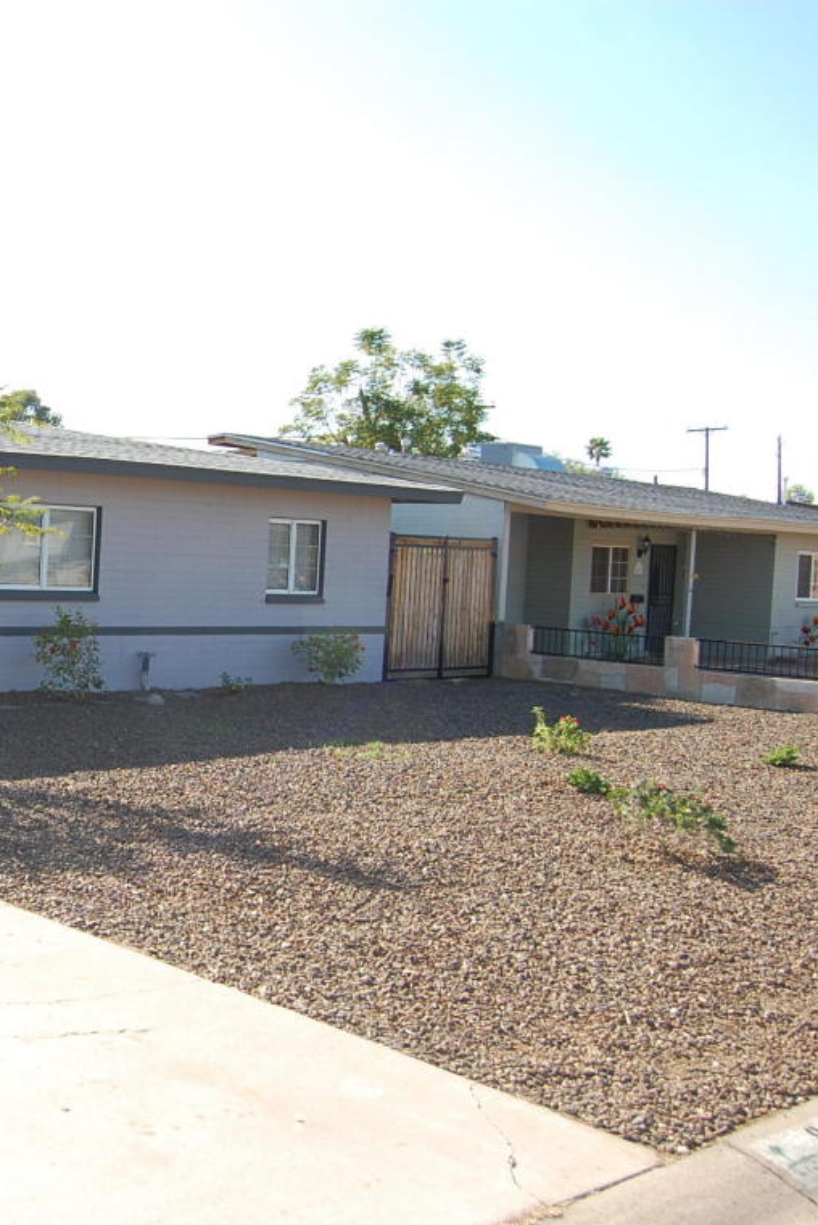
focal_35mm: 41
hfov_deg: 30.4
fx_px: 1396
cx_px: 2
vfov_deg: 47.4
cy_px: 612
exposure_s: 1/500
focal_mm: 18
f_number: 5
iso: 200
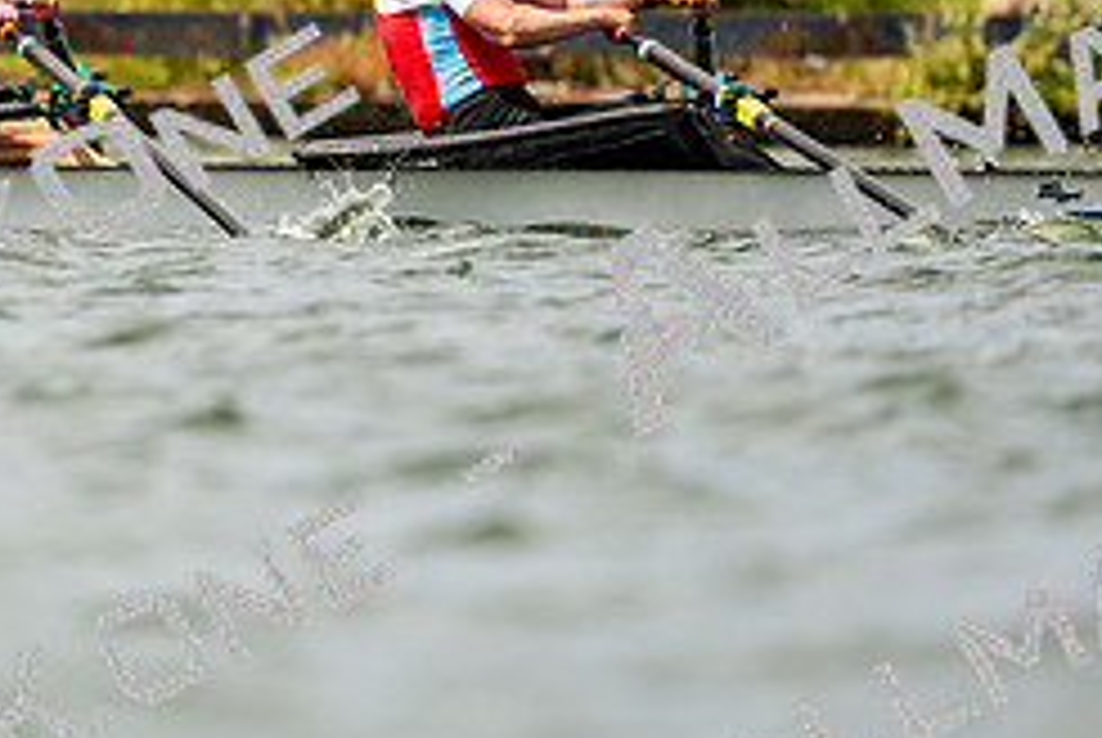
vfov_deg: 1.0
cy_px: 11
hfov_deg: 1.5
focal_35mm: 1419
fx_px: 43488
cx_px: 225
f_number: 6.3
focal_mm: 600
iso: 320
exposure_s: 1/2000
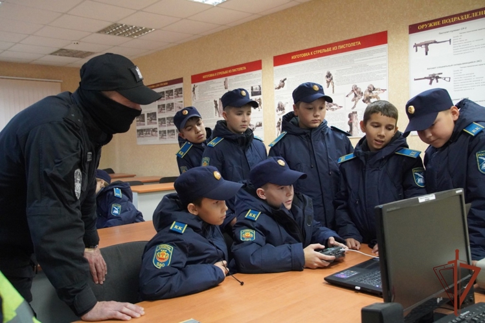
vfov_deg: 40.0
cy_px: 162
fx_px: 445
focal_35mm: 33
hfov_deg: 57.2
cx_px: 242
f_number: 4
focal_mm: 22
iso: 6400
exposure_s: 1/160
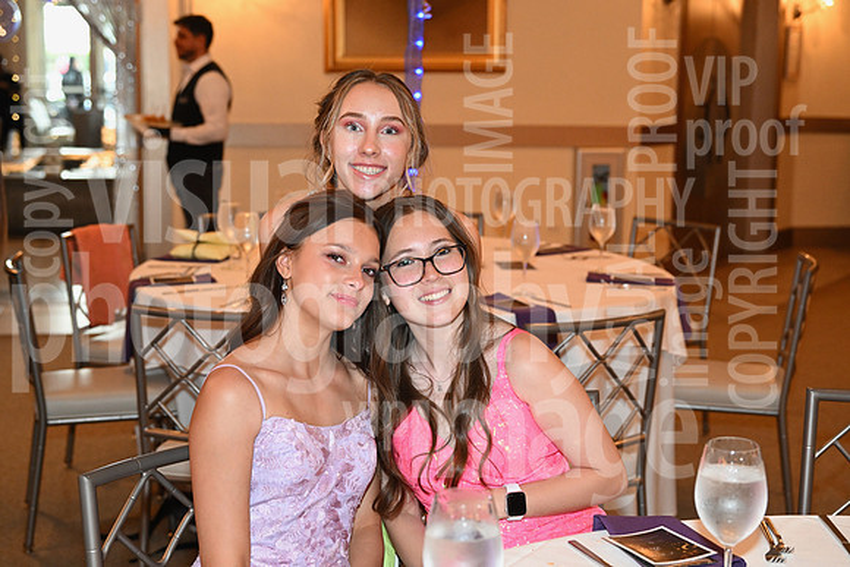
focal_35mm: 54
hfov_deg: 36.9
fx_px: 1275
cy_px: 284
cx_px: 425
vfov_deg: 25.1
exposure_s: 1/200
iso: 4500
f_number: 4
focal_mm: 54
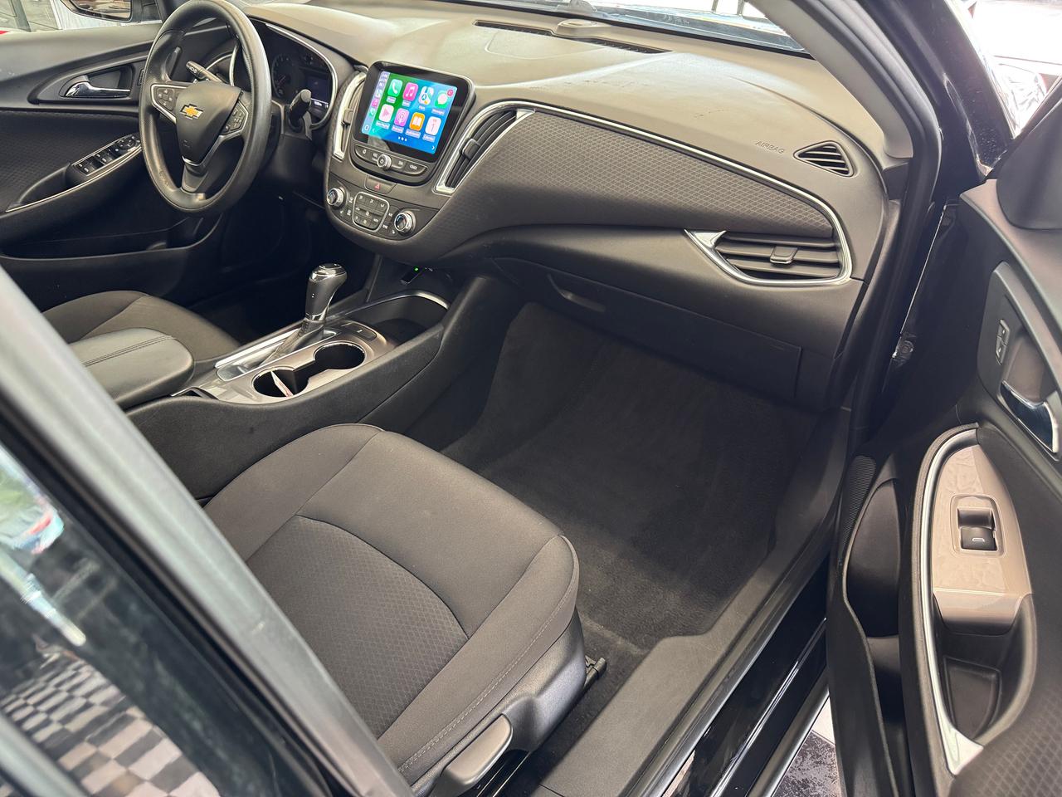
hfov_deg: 71.6
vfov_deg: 56.8
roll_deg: -0.6
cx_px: 531
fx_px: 736
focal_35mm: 24
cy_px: 398
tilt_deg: -35.7
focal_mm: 6.76
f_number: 1.78
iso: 500
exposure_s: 1/60
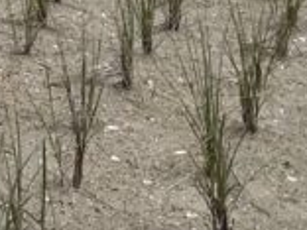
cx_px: -309
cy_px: -368
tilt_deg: -2.7
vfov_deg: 7.9
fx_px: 1517
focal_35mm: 171
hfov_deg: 10.6
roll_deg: +1.8
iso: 32
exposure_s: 1/5814
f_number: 1.6
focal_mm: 4.2
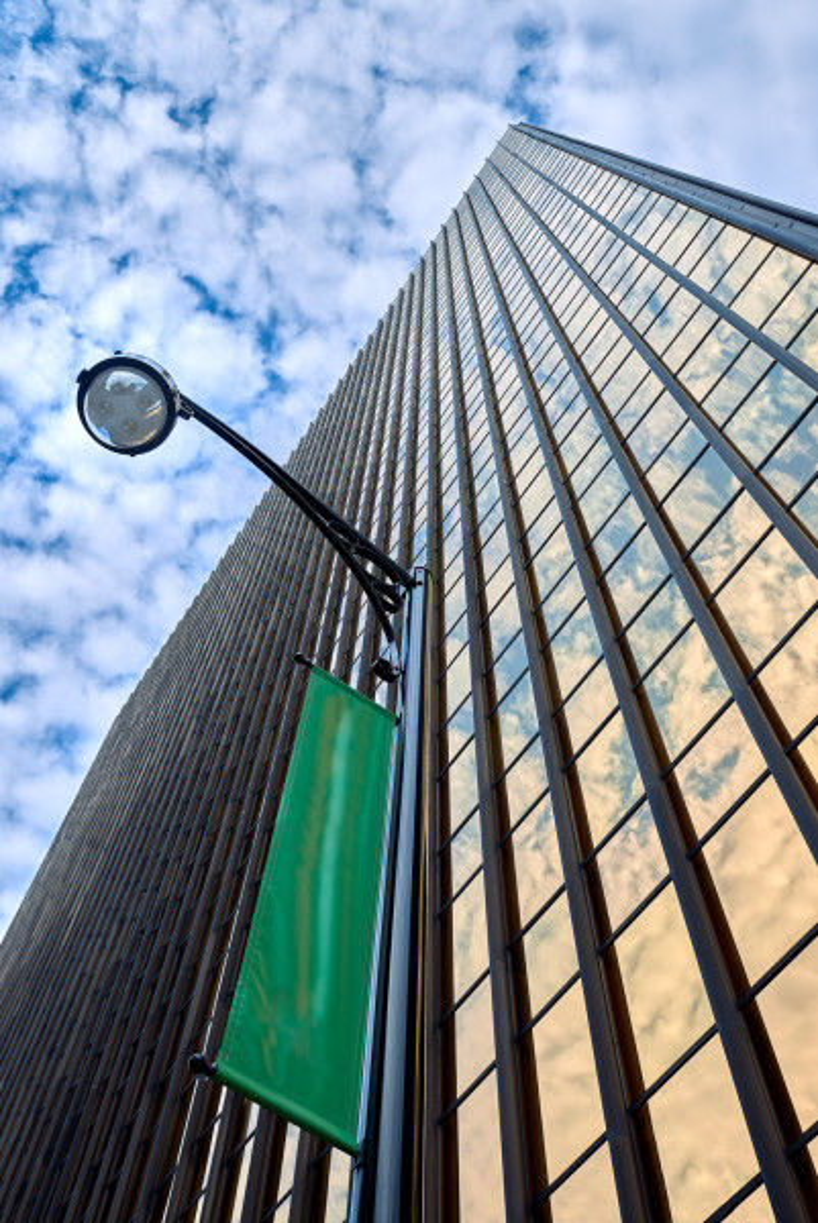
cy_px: 612
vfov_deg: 54.4
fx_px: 1191
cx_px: 409
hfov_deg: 37.9
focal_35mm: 35
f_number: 8
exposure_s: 1/100
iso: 64
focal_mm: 35
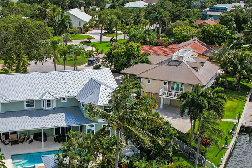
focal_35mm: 51
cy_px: 105
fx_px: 357
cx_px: 65
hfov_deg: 38.0
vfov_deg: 26.4
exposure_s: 1/5000
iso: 100
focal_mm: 8.38
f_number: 2.8
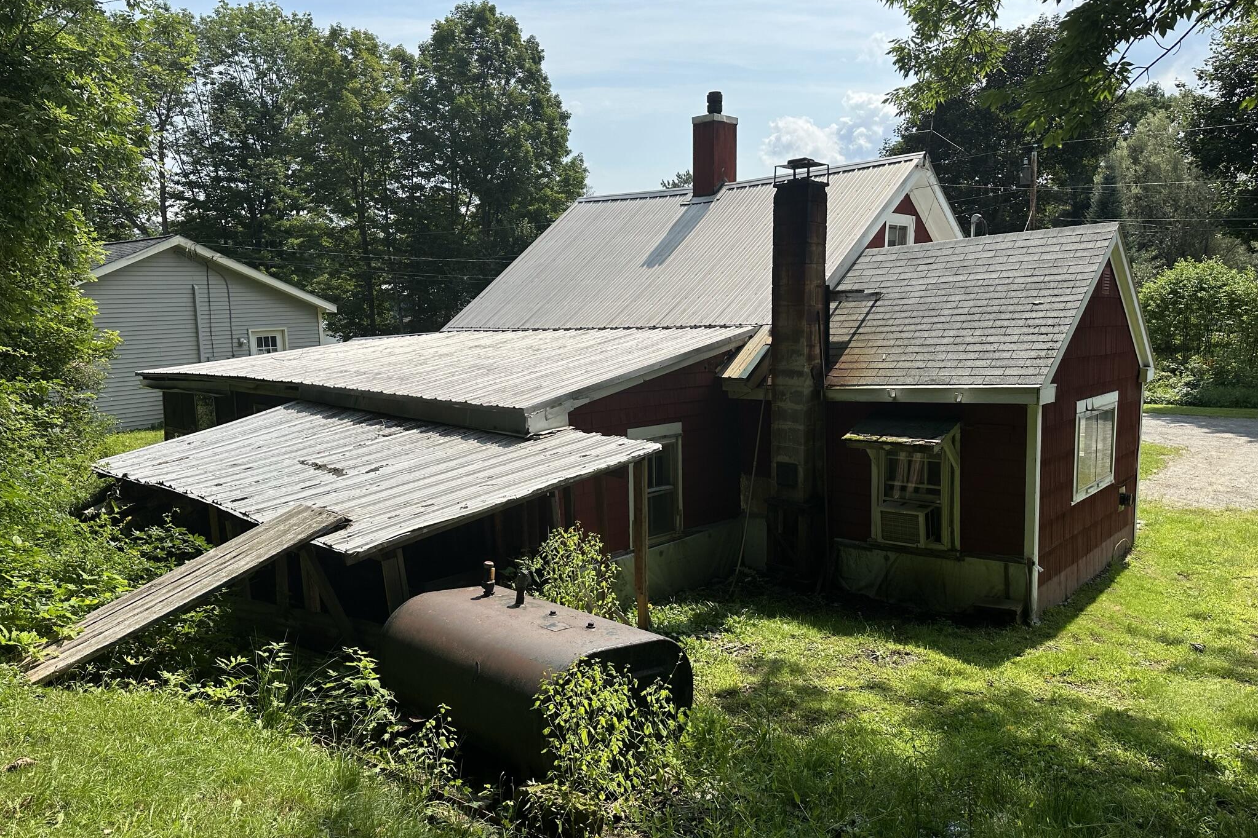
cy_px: 408
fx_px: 873
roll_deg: +1.0
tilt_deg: -8.3
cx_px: 629
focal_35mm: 25
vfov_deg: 51.3
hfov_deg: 71.5
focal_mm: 6.86
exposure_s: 1/5263
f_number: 1.78
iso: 80
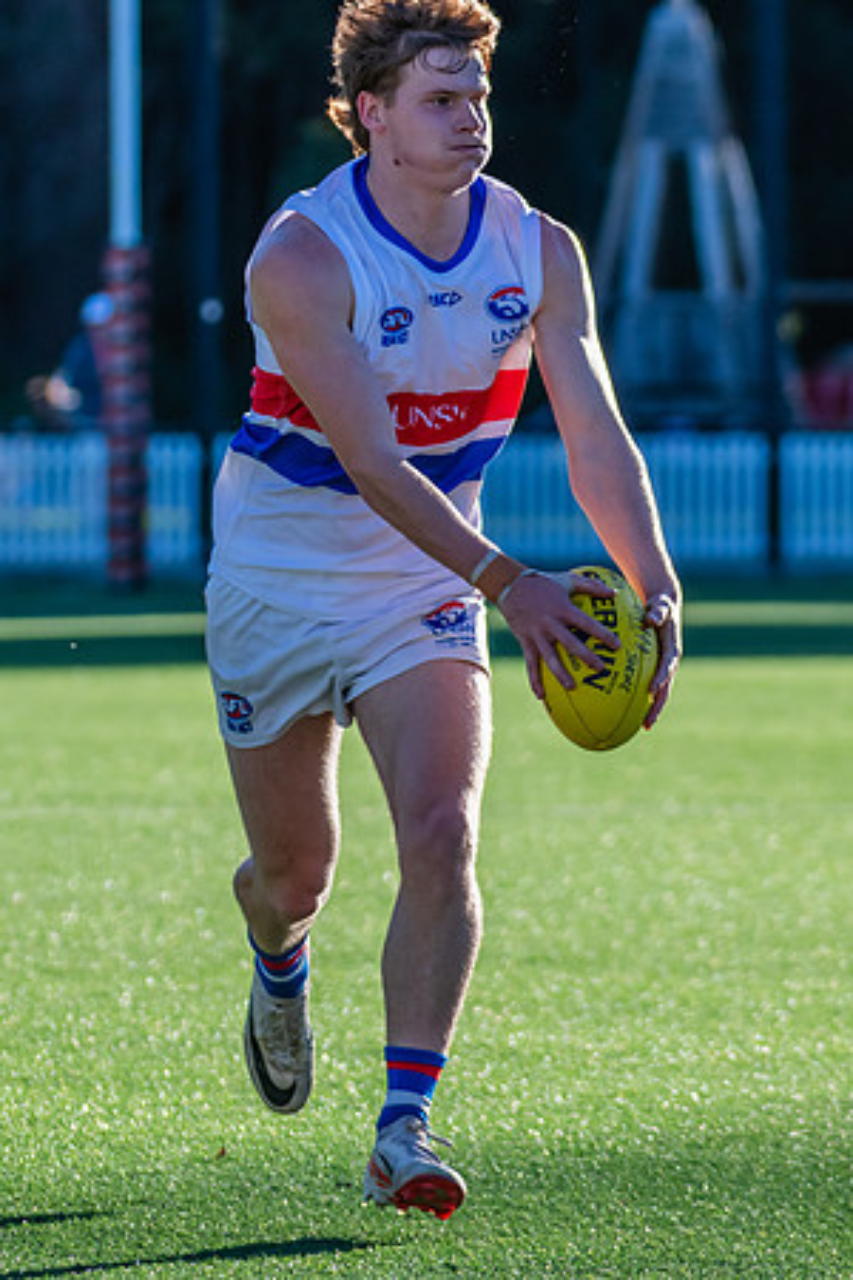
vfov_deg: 5.6
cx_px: 499
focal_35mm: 371
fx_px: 13169
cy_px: 643
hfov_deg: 3.7
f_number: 7.1
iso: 800
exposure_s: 1/1600
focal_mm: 240
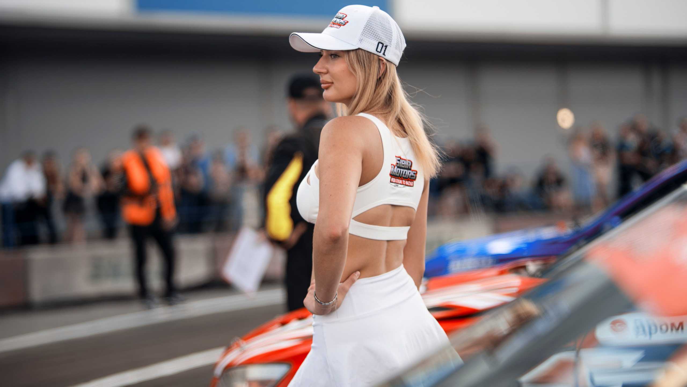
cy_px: 170
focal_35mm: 89
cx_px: 344
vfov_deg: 13.6
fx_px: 1622
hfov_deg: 23.9
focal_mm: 85
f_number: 1.8
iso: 100
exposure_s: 1/200
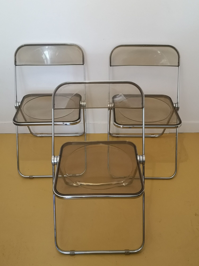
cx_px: 100
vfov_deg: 54.0
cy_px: 133
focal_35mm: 34
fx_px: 261
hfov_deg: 41.8
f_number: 1.8
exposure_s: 1/33.3
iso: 250
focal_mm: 3.95
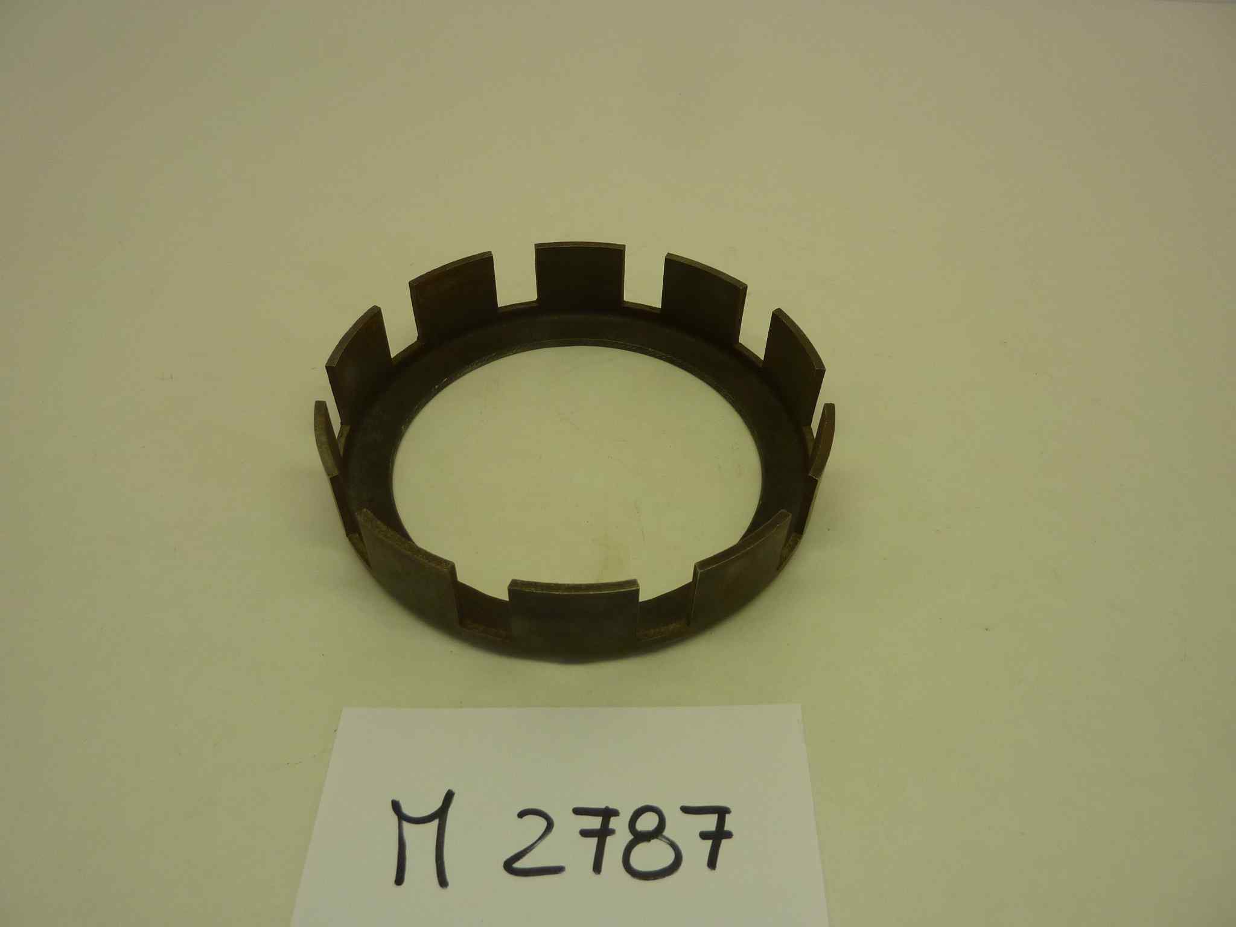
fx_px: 893
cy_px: 464
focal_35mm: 25
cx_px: 618
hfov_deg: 69.4
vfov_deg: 54.9
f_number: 3.3
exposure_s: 1/80
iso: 80
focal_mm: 4.1
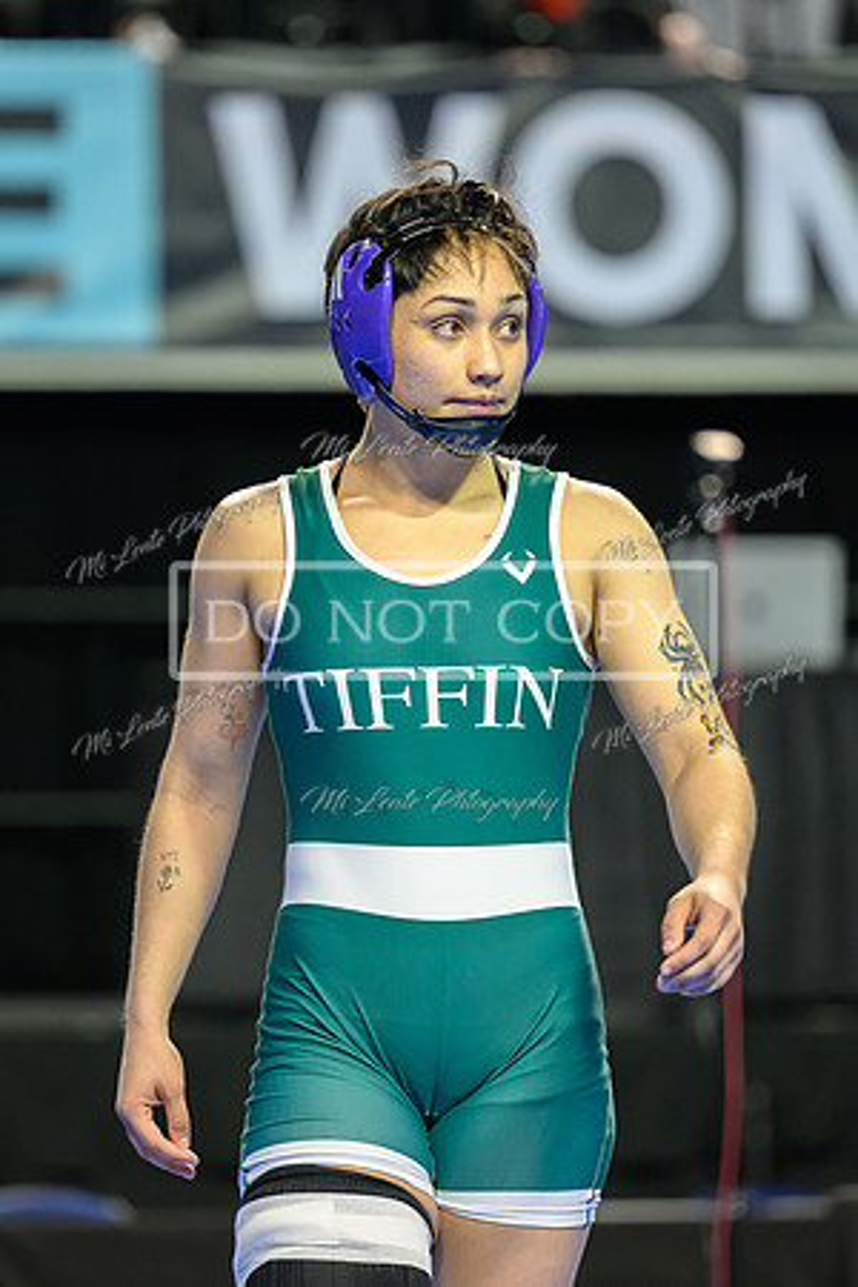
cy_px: 633
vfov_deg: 7.6
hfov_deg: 5.1
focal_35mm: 270
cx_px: 376
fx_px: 9638
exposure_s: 1/800
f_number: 2.8
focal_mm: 170
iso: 3200
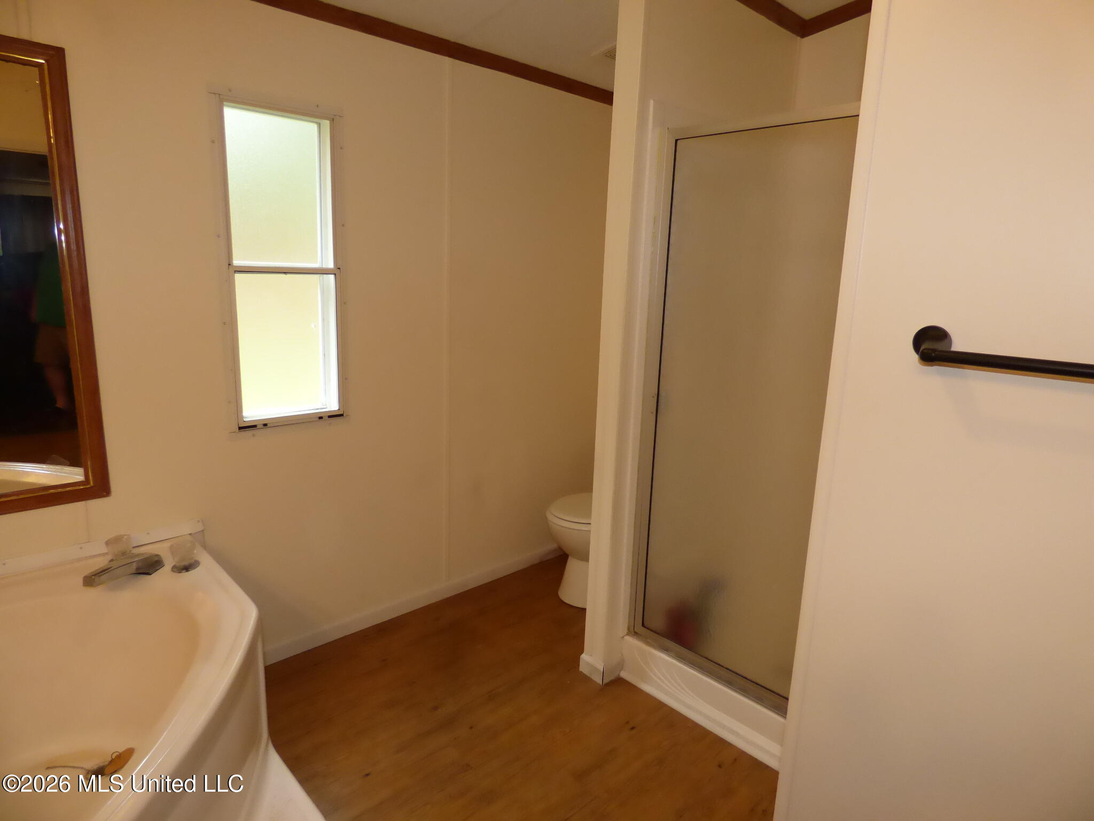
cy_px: 410
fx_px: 632
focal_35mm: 20
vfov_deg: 66.0
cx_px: 547
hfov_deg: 81.7
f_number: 2.8
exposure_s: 1/125
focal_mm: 3.58
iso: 400
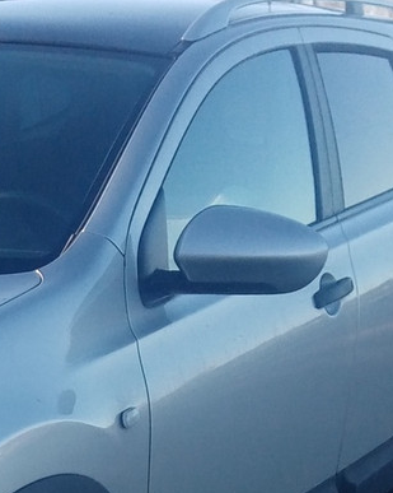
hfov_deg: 14.0
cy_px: 652
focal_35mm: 105
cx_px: -131
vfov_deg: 17.1
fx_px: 1528
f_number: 1.8
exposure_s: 1/402
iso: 115
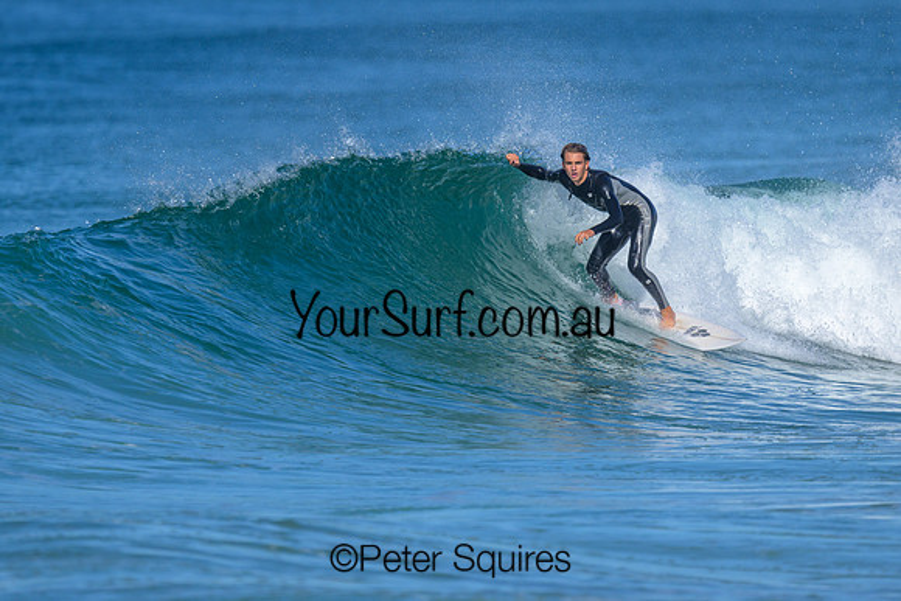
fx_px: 27549
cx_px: 434
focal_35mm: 1101
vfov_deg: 1.3
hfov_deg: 1.9
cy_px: 262
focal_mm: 800
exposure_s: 1/2000
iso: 250
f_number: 6.3
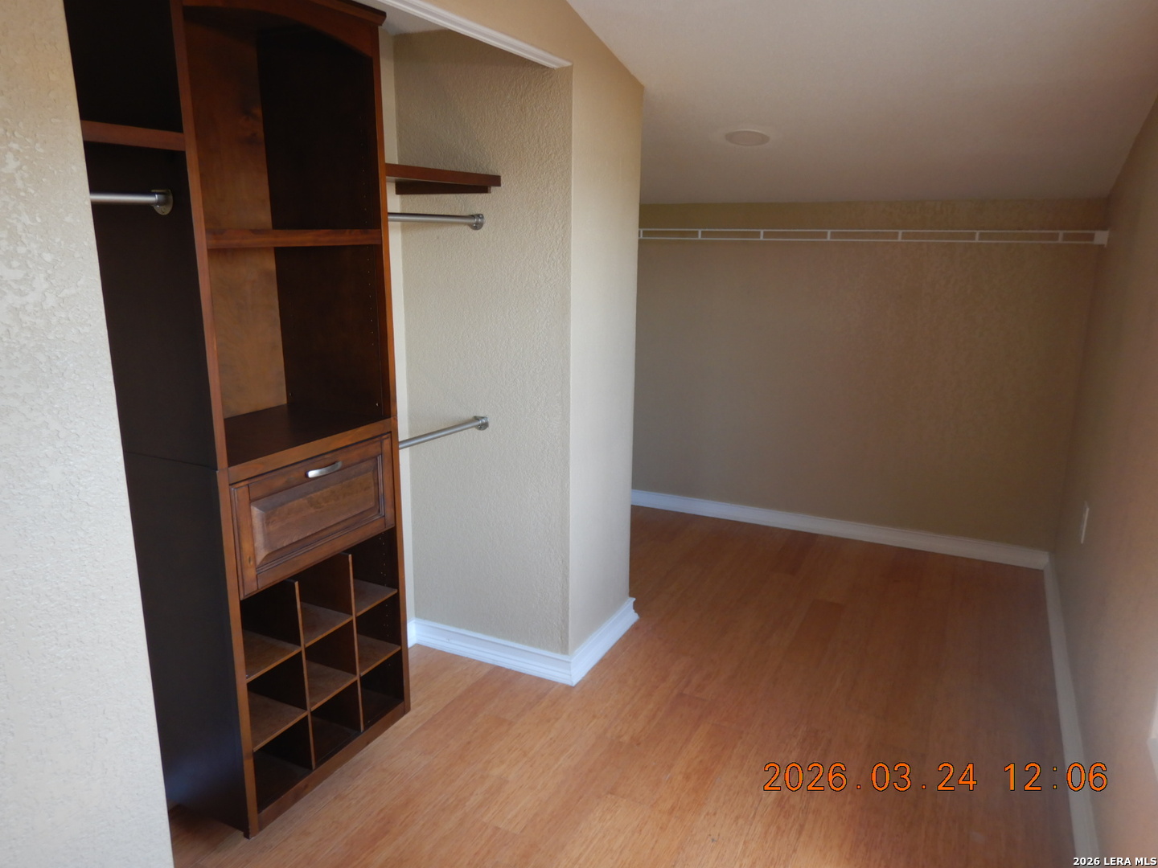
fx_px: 803
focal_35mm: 24
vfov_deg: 56.8
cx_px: 579
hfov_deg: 71.6
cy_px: 434
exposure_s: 1/40
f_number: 2.8
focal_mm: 4.3
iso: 125
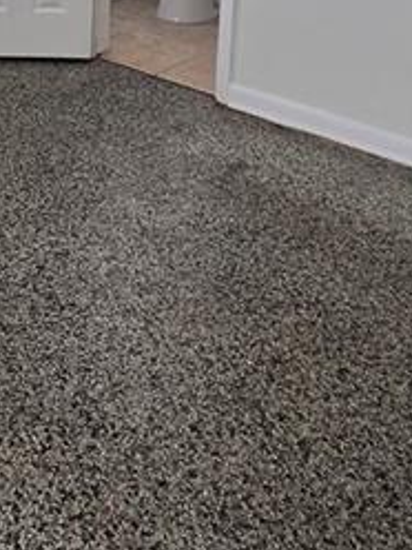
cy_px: -177
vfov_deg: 26.0
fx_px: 1000
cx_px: -33
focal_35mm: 63
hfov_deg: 22.1
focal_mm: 2.2
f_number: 2.2
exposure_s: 1/100
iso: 125
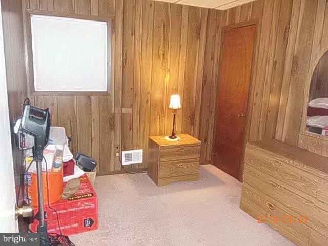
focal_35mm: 26
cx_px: 164
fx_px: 246
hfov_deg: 67.3
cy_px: 123
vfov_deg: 53.1
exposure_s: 1/30
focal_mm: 4.66
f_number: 3.2
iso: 500
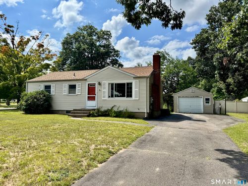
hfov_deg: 71.6
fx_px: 172
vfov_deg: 56.8
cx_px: 124
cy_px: 93
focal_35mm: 24
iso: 80
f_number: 1.78
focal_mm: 6.76
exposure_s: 1/5348
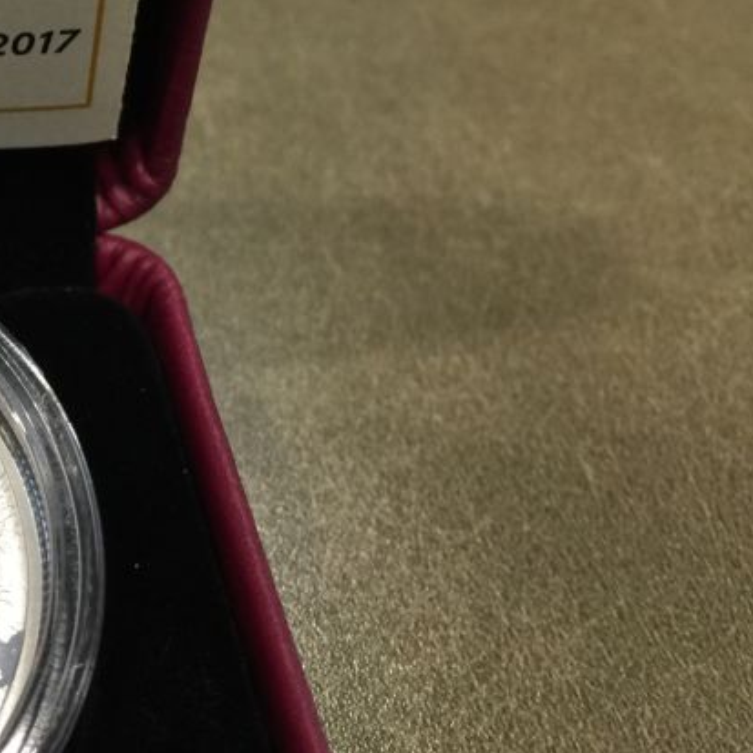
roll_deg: -1.8
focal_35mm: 62
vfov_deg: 27.4
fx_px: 1526
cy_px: 211
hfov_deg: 25.4
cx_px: -104
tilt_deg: -36.6
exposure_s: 1/15
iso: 100
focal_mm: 4.15
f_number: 2.2
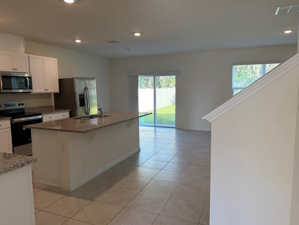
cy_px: 111
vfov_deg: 53.1
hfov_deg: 67.3
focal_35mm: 26
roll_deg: +0.7
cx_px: 147
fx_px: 225
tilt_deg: -6.7
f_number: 1.78
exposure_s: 1/202
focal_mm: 6.76
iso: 160
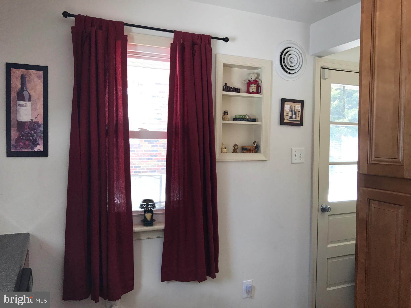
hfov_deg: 63.4
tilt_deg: +0.4
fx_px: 332
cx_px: 206
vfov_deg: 49.7
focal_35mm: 28
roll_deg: +0.0
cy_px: 154
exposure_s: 1/120
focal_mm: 3.99
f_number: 1.8
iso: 32
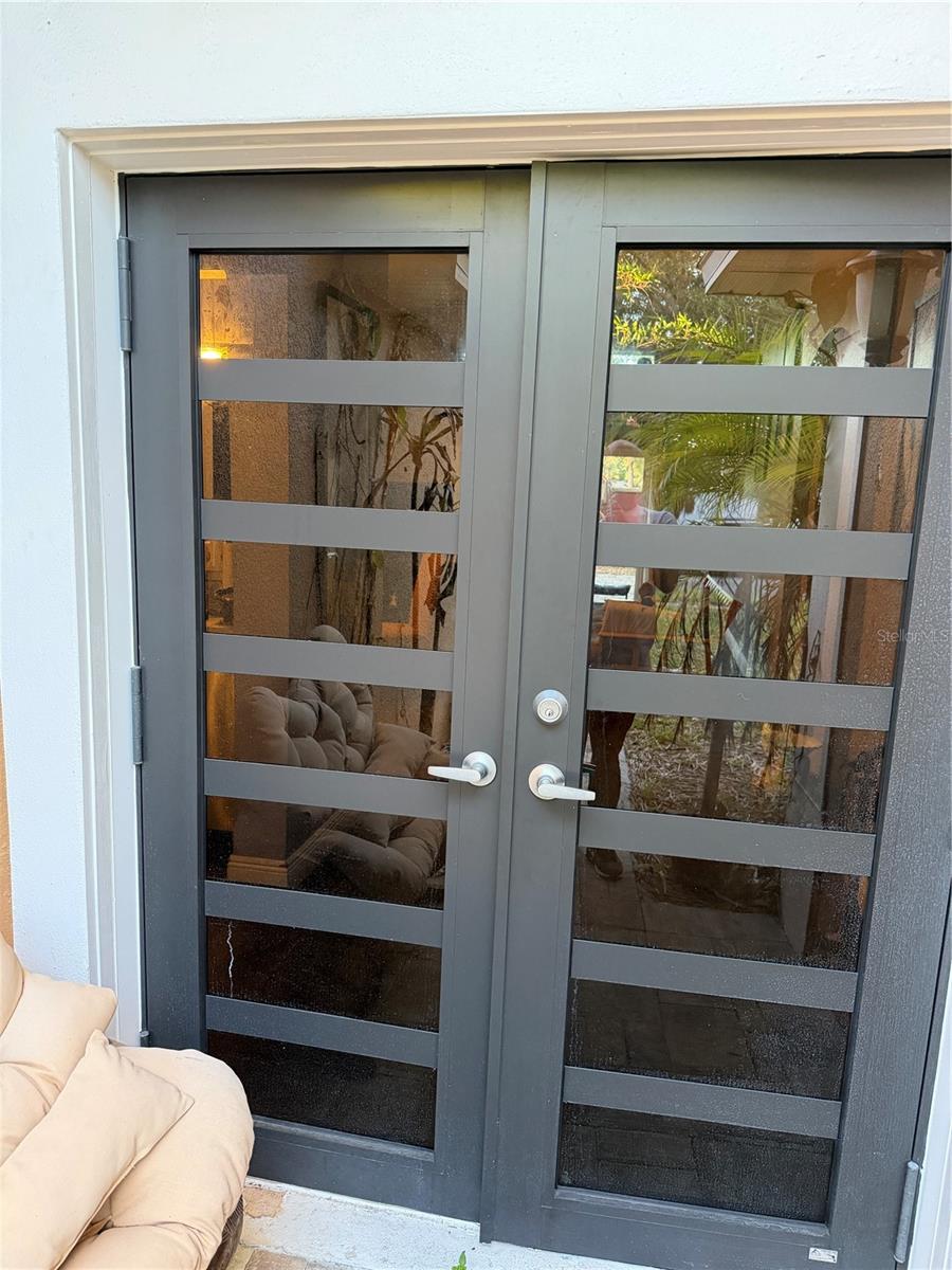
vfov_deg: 71.6
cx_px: 476
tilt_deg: -10.0
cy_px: 635
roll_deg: -2.5
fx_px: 880
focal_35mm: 24
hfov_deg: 56.8
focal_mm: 6.76
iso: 500
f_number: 1.78
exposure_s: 1/60
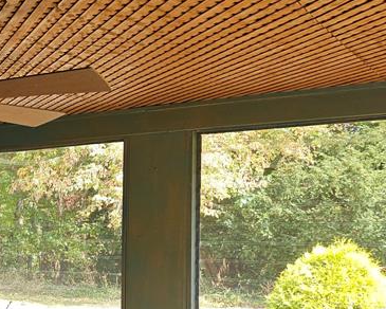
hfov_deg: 25.6
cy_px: 251
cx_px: -122
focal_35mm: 63
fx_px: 720
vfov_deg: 23.8
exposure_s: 1/120
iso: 40
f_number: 1.7
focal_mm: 6.3
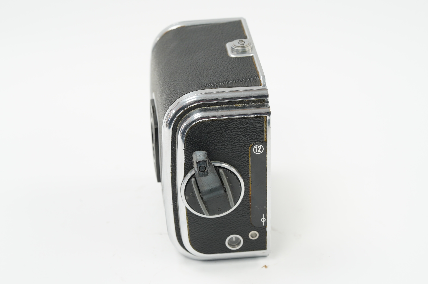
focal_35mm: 90
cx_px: 214
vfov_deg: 15.2
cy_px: 142
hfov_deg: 22.6
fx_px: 1069
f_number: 11
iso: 1000
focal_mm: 90
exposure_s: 1/10
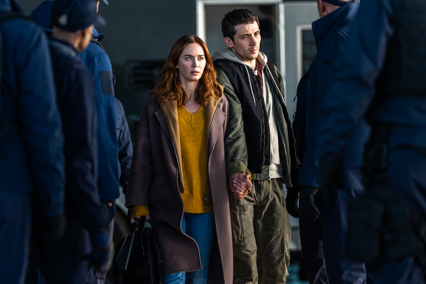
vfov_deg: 5.7
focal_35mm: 240
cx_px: 228
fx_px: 2840
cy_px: 124
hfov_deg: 8.6
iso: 500
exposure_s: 1/1600
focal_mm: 200
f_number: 3.2
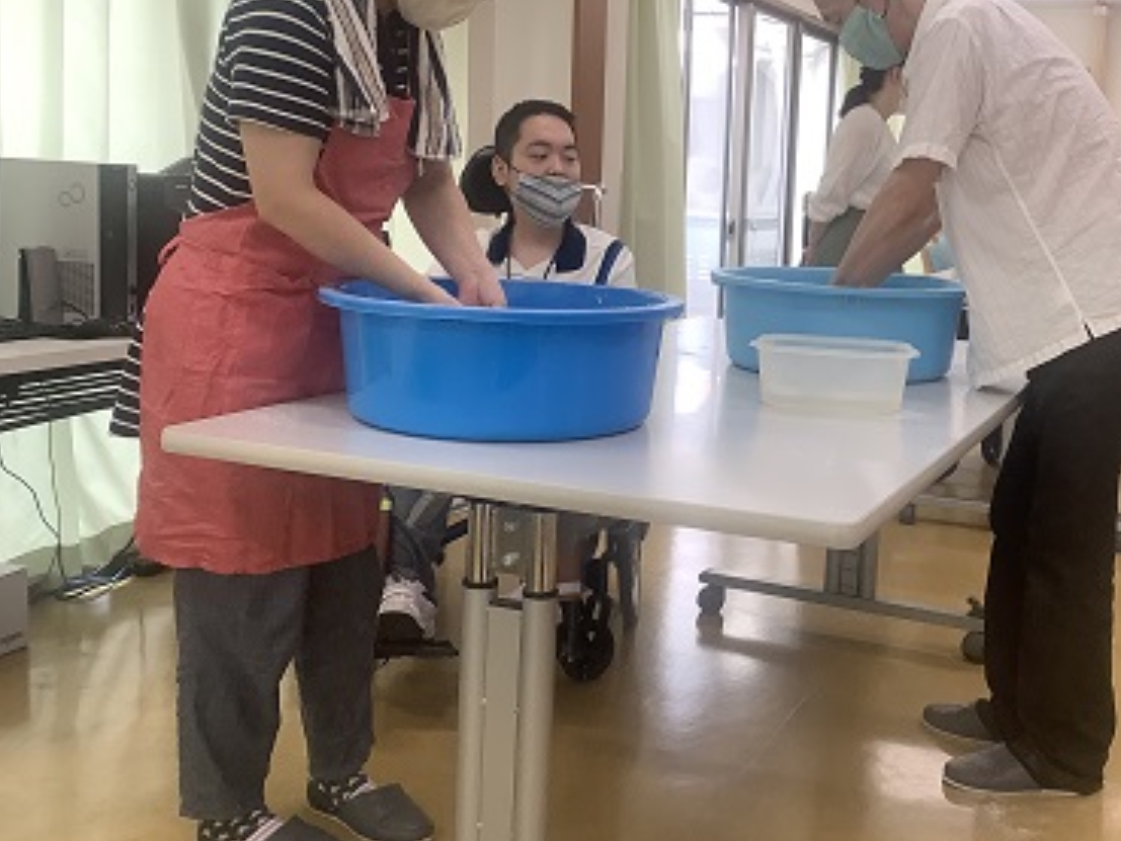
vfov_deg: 34.3
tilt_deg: -7.1
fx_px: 1361
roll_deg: -3.7
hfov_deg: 44.4
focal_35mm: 42
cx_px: 711
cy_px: 348
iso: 80
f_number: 2.4
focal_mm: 3.3
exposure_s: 1/120
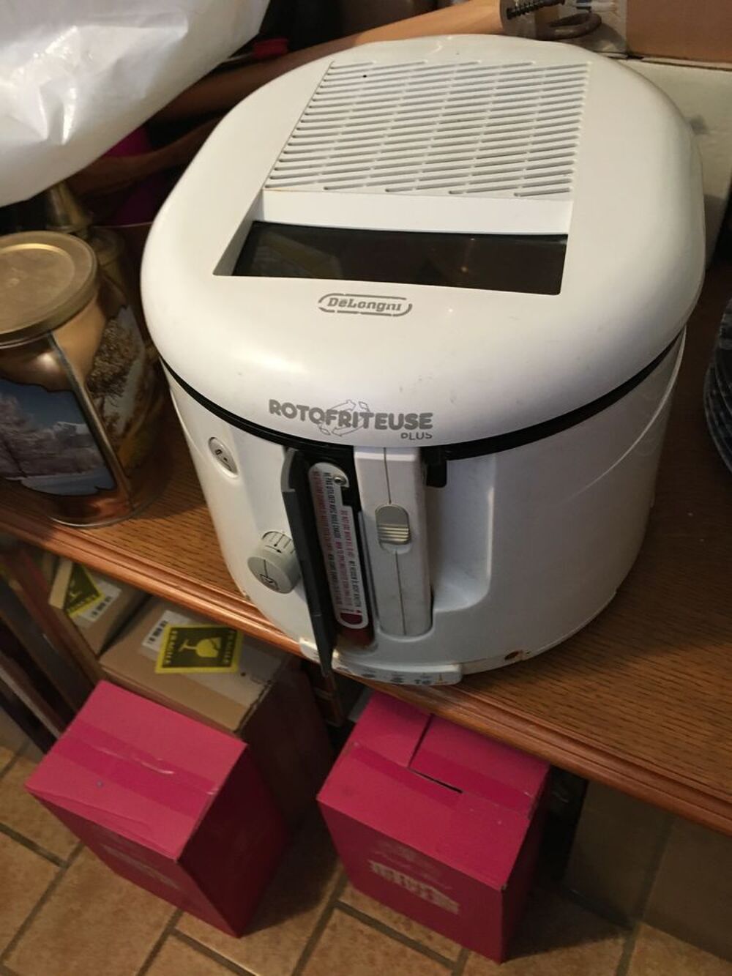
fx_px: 818
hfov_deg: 48.2
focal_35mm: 29
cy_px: 488
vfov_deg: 61.7
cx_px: 366
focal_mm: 4.15
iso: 200
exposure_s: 1/20
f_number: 2.2
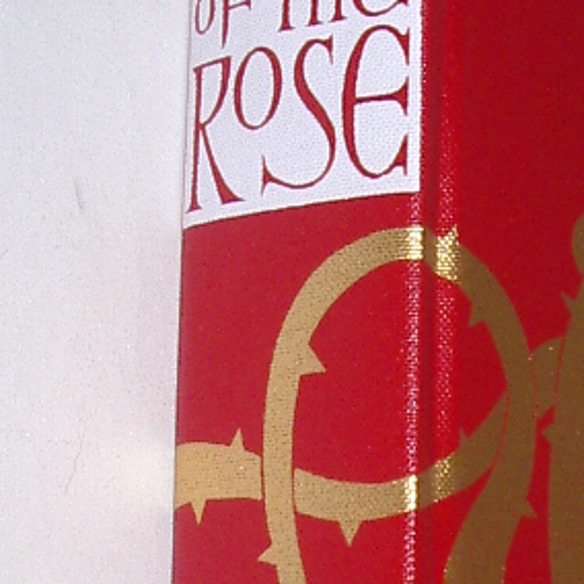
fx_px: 2310
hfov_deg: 14.2
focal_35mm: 121
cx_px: 565
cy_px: 603
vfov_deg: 14.2
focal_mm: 5.8
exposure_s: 1/60
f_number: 4.8
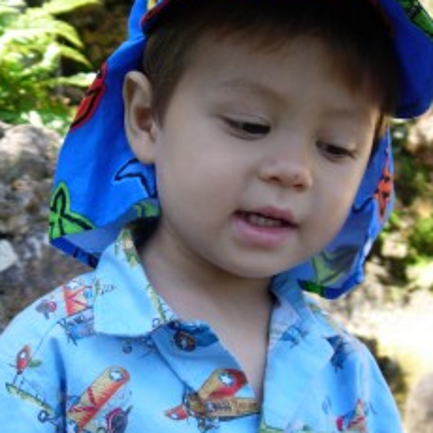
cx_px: 122
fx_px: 1104
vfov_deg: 22.1
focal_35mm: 78
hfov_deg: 22.0
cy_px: 268
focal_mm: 7.8
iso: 64
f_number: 2.8
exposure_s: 1/117
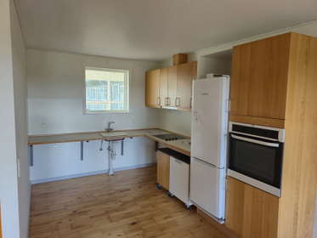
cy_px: 119
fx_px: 211
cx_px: 158
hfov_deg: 73.9
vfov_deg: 58.9
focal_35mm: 23
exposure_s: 1/50
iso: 80
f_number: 1.8
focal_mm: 5.4
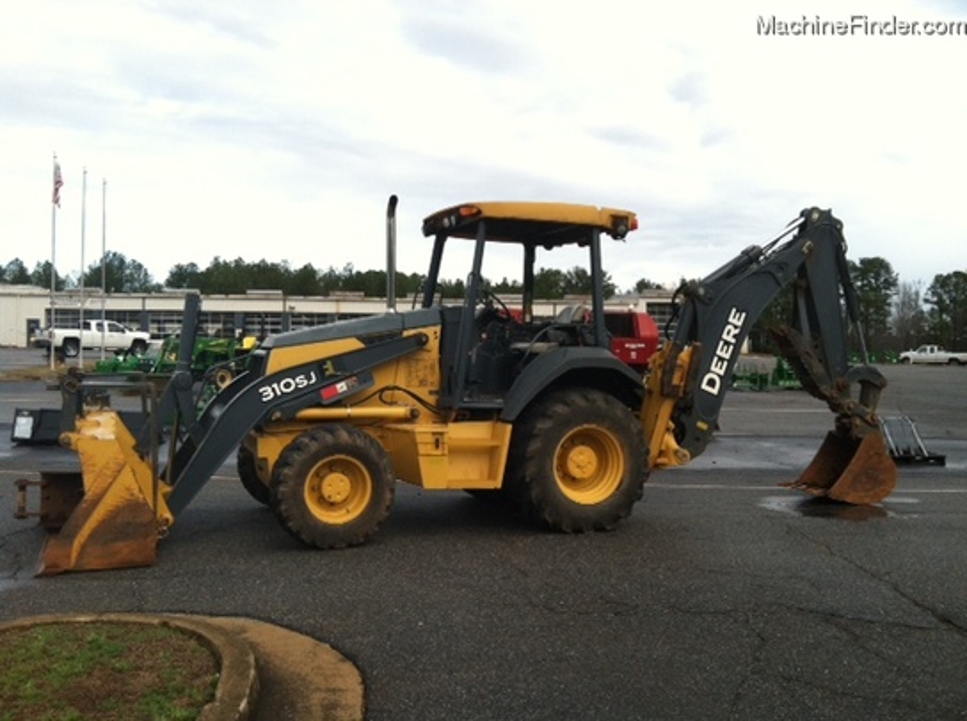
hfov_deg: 52.7
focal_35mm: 35
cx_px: 484
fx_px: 976
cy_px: 360
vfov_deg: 40.6
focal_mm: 3.85
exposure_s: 1/270
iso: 80
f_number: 2.8
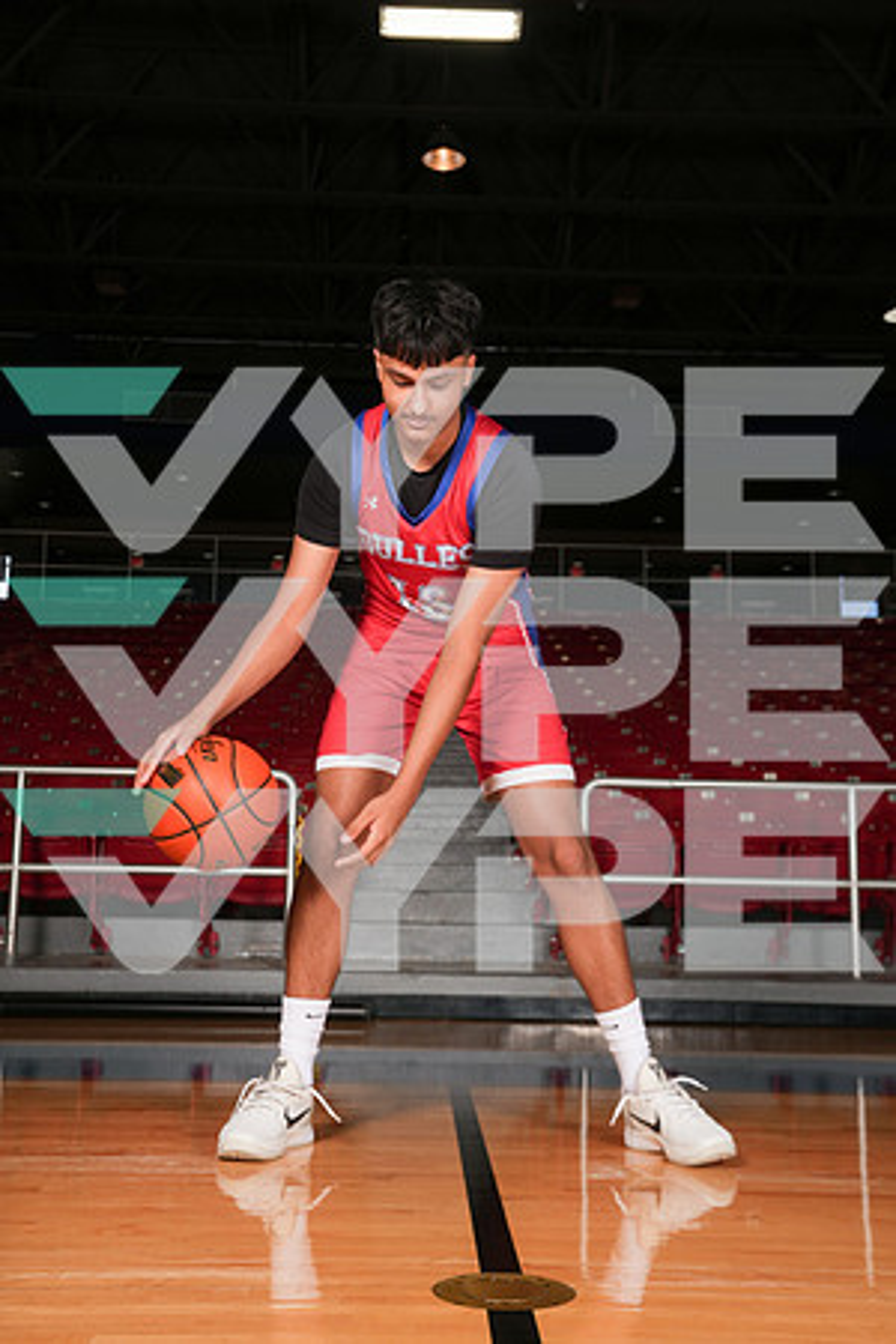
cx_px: 448
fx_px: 1456
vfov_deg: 49.6
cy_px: 672
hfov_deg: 34.2
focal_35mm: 39
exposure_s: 1/200
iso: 400
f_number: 8
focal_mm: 39
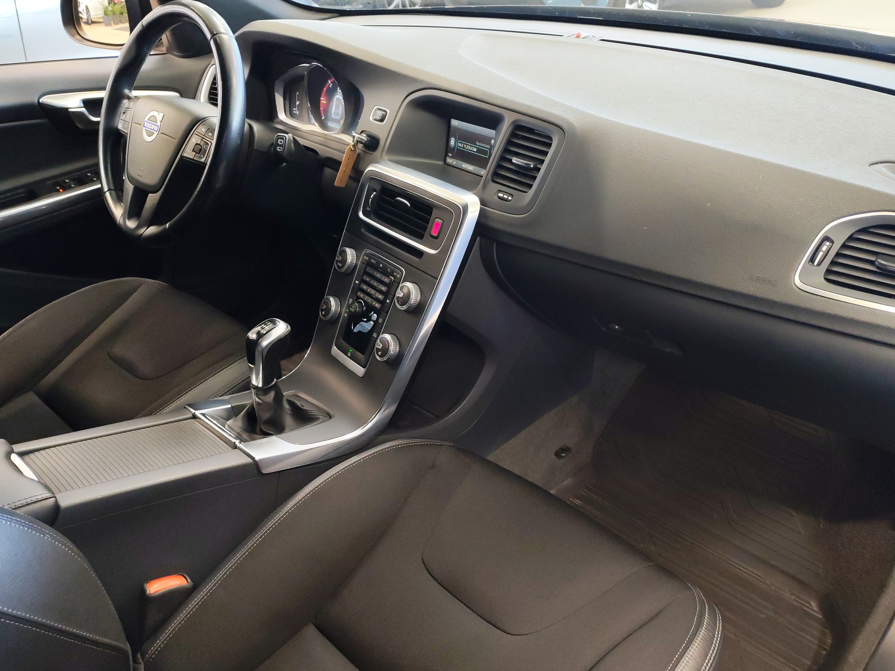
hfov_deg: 58.4
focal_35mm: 31
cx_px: 448
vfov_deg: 45.4
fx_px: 802
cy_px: 336
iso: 1250
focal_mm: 6.12
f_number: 1.9
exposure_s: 1/100
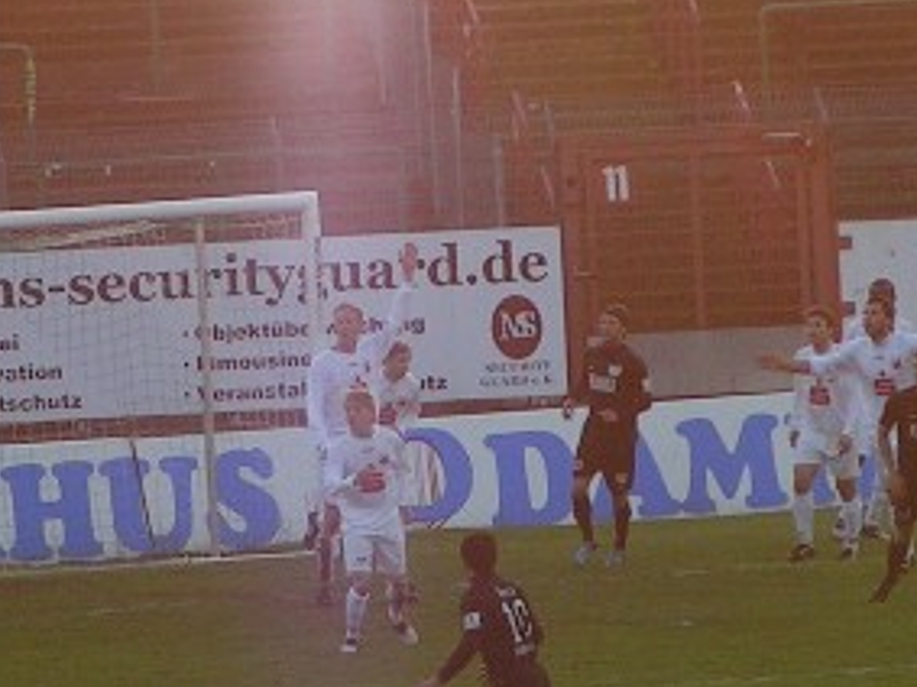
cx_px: 347
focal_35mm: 583
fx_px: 15437
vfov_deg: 2.5
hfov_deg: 3.4
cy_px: 19
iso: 80
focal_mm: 31.5
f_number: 3.5
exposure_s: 1/320
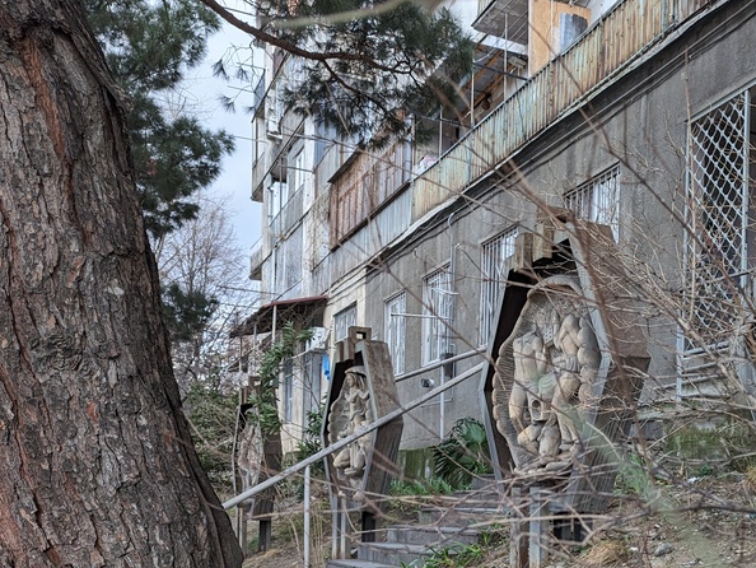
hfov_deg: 42.3
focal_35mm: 43
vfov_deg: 32.4
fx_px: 939
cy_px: 478
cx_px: 578
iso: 46
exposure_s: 1/254
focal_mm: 6.81
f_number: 1.85
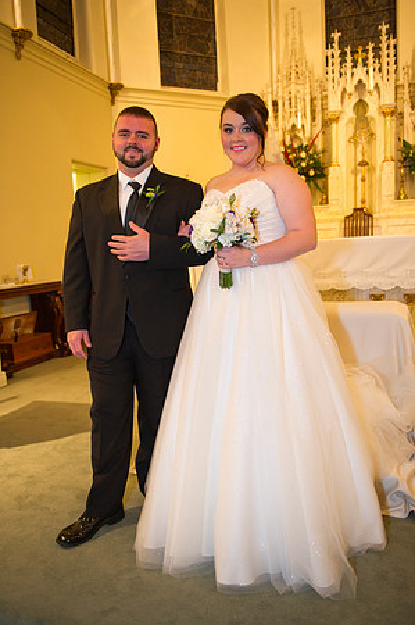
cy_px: 312
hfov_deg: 44.9
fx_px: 503
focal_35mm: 29
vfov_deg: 63.7
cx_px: 208
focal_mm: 29
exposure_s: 1/80
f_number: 2.8
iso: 1250
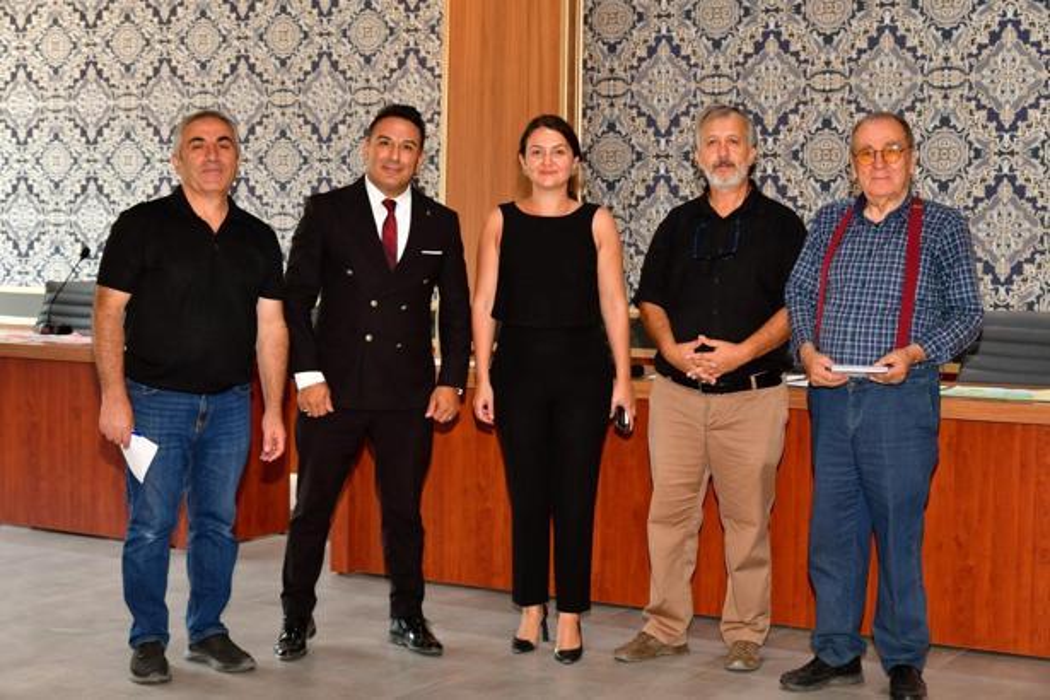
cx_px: 525
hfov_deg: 32.4
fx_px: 1808
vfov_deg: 21.9
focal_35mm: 62
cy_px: 350
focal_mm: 62
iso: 1000
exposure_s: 1/60
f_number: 7.1
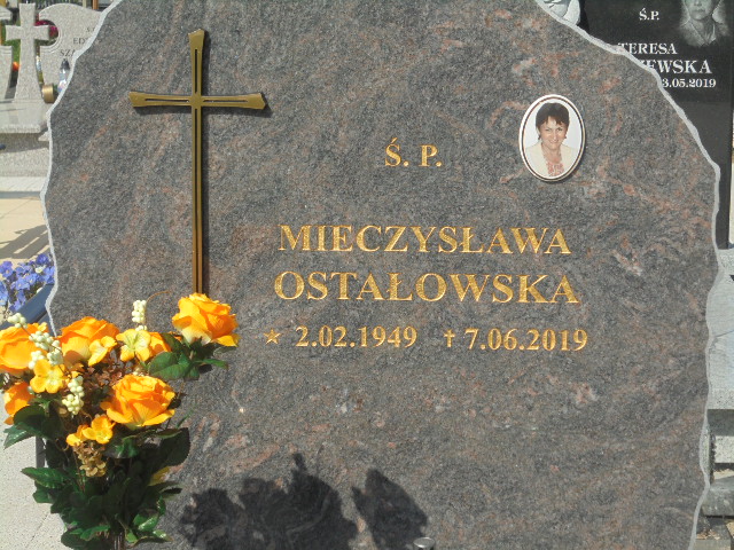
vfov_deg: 17.8
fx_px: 1760
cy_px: 275
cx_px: 367
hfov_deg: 23.6
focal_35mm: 83
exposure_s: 1/500
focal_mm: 14.9
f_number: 6.7
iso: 100
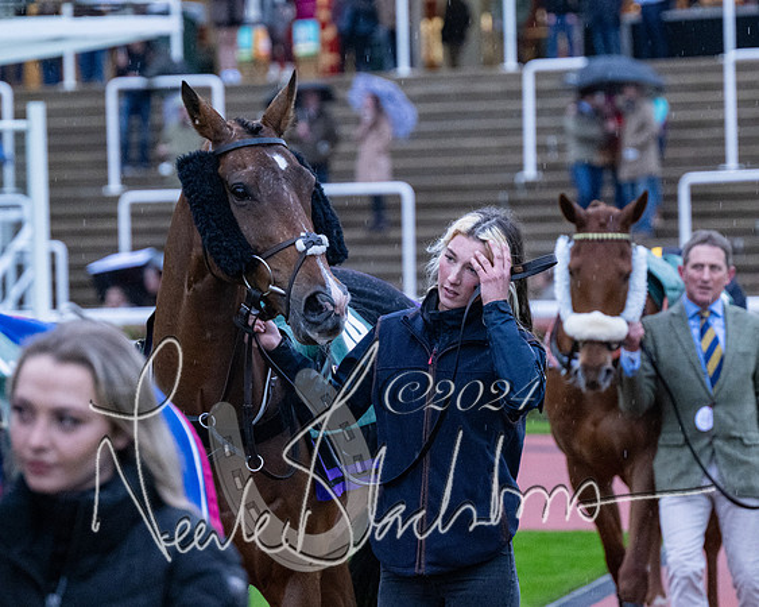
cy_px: 299
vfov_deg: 7.2
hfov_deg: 9.0
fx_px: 4819
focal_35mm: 215
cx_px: 450
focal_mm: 135
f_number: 4
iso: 3200
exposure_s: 1/500
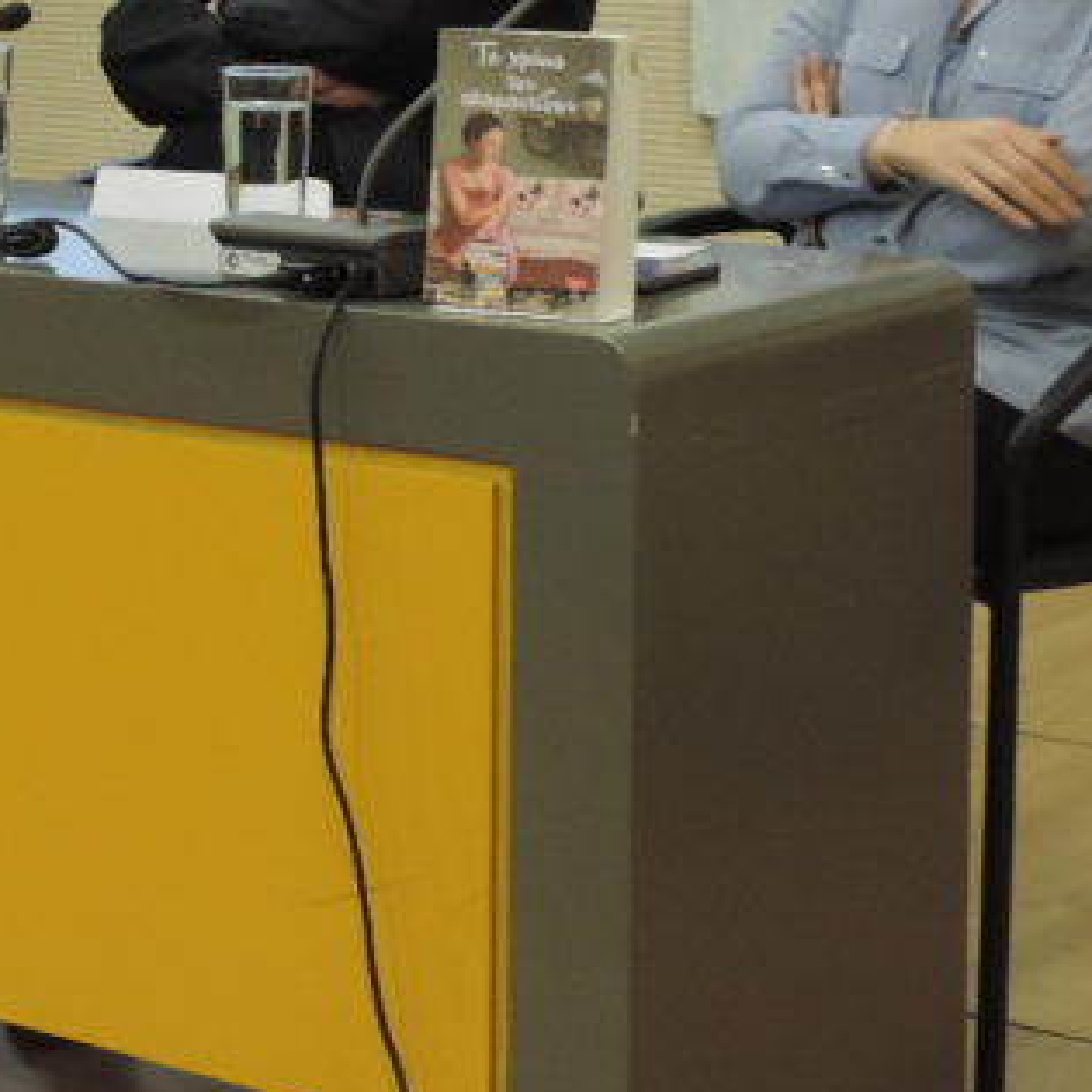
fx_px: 4104
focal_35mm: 115
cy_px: -87
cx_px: -343
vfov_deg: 14.8
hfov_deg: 14.5
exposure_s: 1/30
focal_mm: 7.1
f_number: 3.3
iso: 400
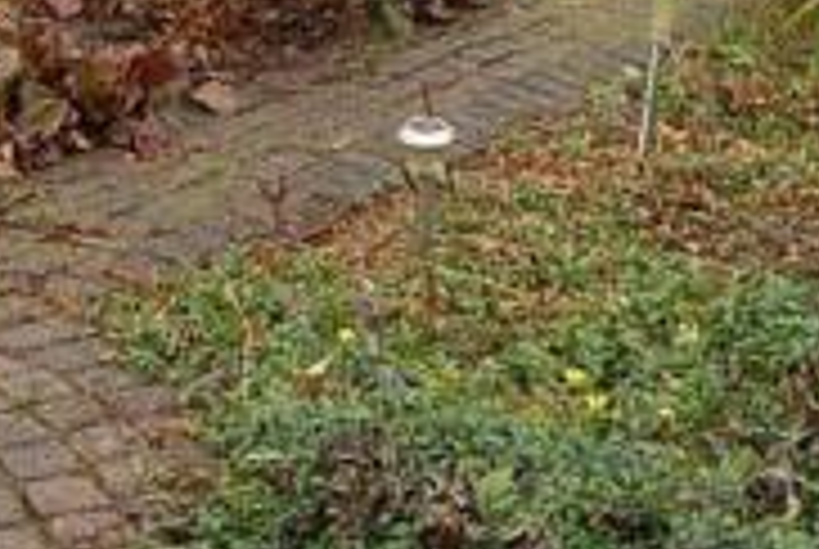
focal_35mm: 97
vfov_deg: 13.5
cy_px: -234
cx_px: 261
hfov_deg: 20.9
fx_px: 2210
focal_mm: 18
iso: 200
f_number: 6.3
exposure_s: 1/160
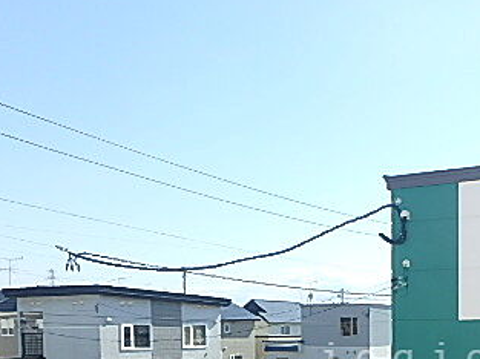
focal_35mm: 43
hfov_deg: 40.7
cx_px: 426
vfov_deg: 31.0
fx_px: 596
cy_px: 361
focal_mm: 3.7
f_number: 3.5
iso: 125
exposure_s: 1/800
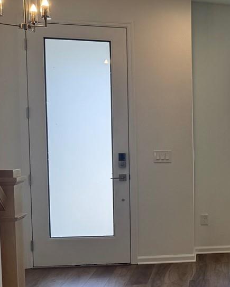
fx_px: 587
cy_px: 181
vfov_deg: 27.4
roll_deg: -1.1
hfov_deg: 18.5
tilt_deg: -5.3
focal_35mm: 69
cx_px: 385
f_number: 1.78
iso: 80
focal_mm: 6.76
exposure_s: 1/278
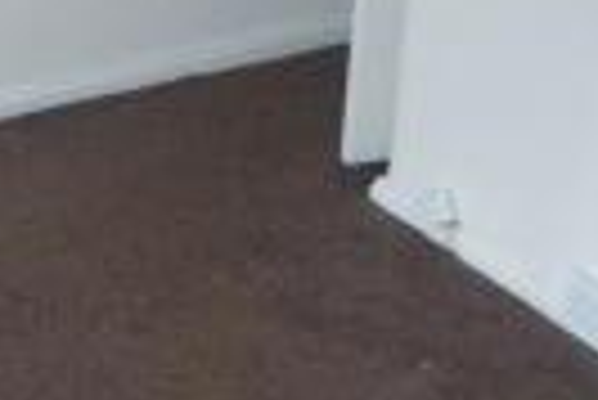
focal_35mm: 109
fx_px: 1813
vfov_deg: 12.6
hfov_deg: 18.3
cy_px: 92
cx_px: 11
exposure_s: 1/20
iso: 400
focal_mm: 4.3
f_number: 3.3
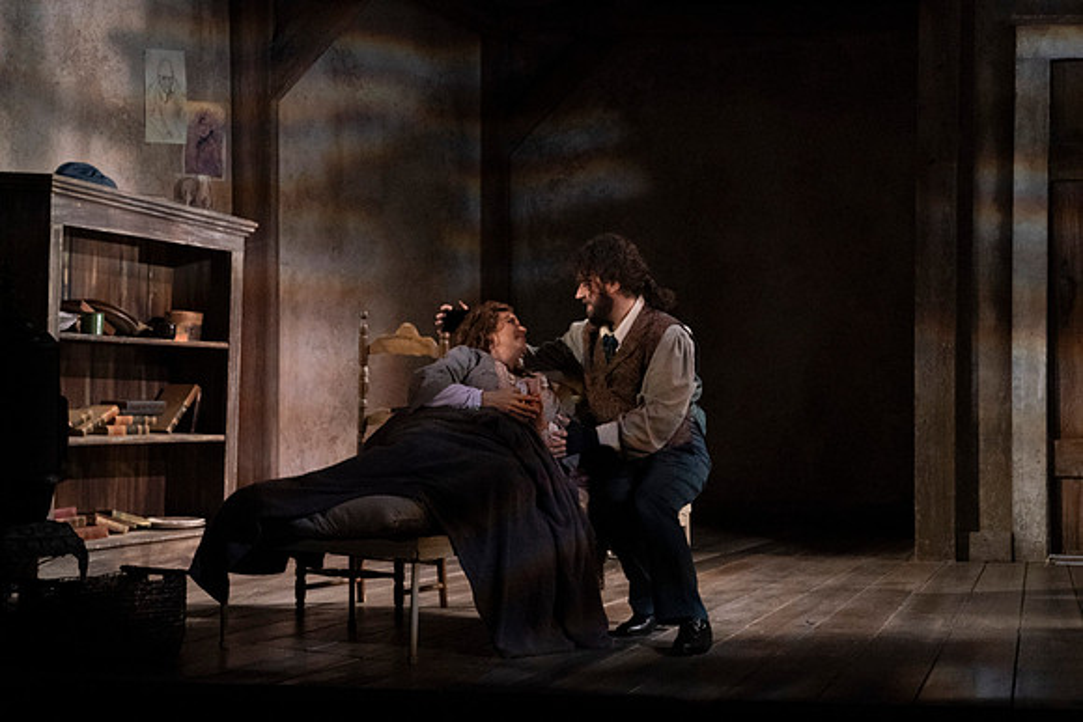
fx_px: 6018
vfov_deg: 6.9
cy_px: 361
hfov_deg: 10.3
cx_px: 542
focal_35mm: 200
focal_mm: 200
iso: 16000
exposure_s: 1/400
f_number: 9
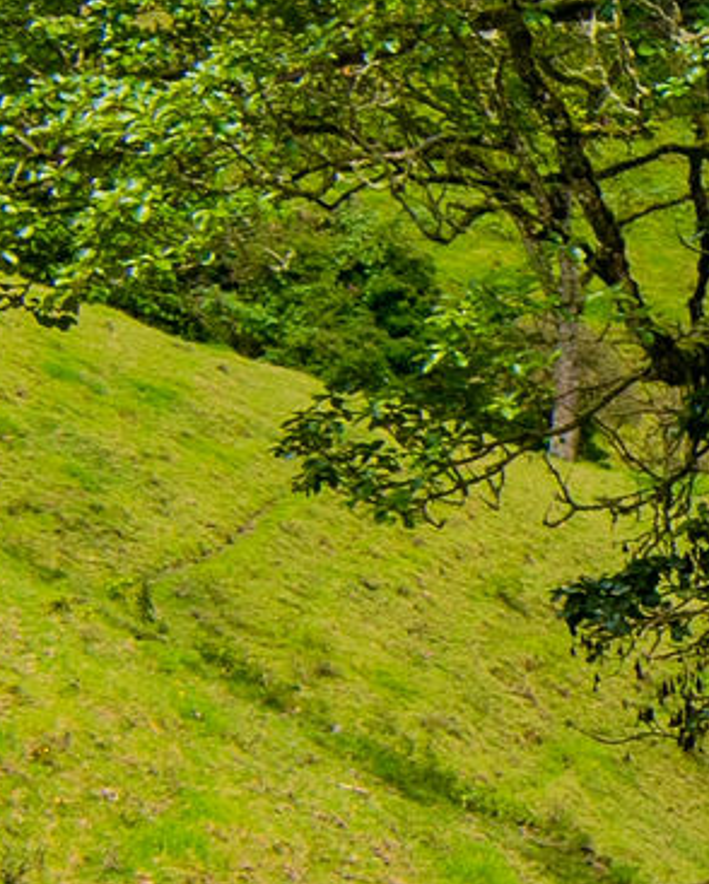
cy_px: 597
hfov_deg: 6.7
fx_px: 5792
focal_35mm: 221
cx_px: 1546
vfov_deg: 8.7
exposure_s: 1/125
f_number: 11
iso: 100
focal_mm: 16
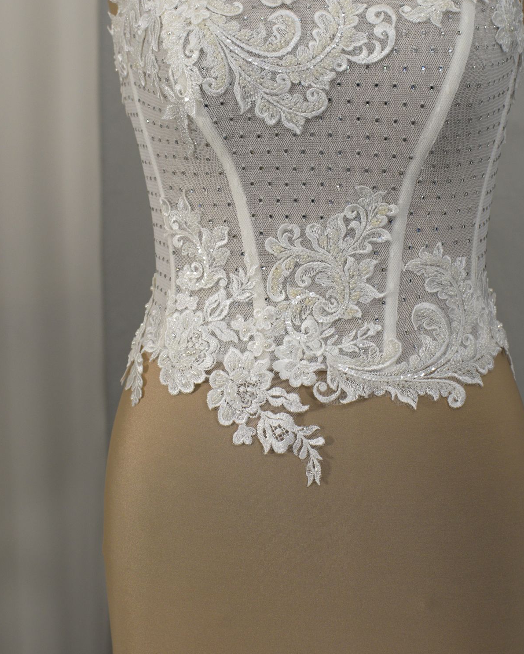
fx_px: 1155
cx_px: 262
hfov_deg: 25.6
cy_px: 293
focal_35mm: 60
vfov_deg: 31.6
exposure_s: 1/100
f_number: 5
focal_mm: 35
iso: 400
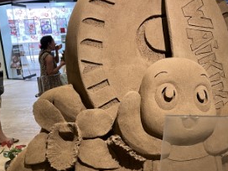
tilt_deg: -12.8
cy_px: 97
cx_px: 149
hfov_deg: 43.3
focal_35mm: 43
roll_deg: +2.5
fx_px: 283
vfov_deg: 33.5
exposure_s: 1/60
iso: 160
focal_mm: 5.1
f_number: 1.6
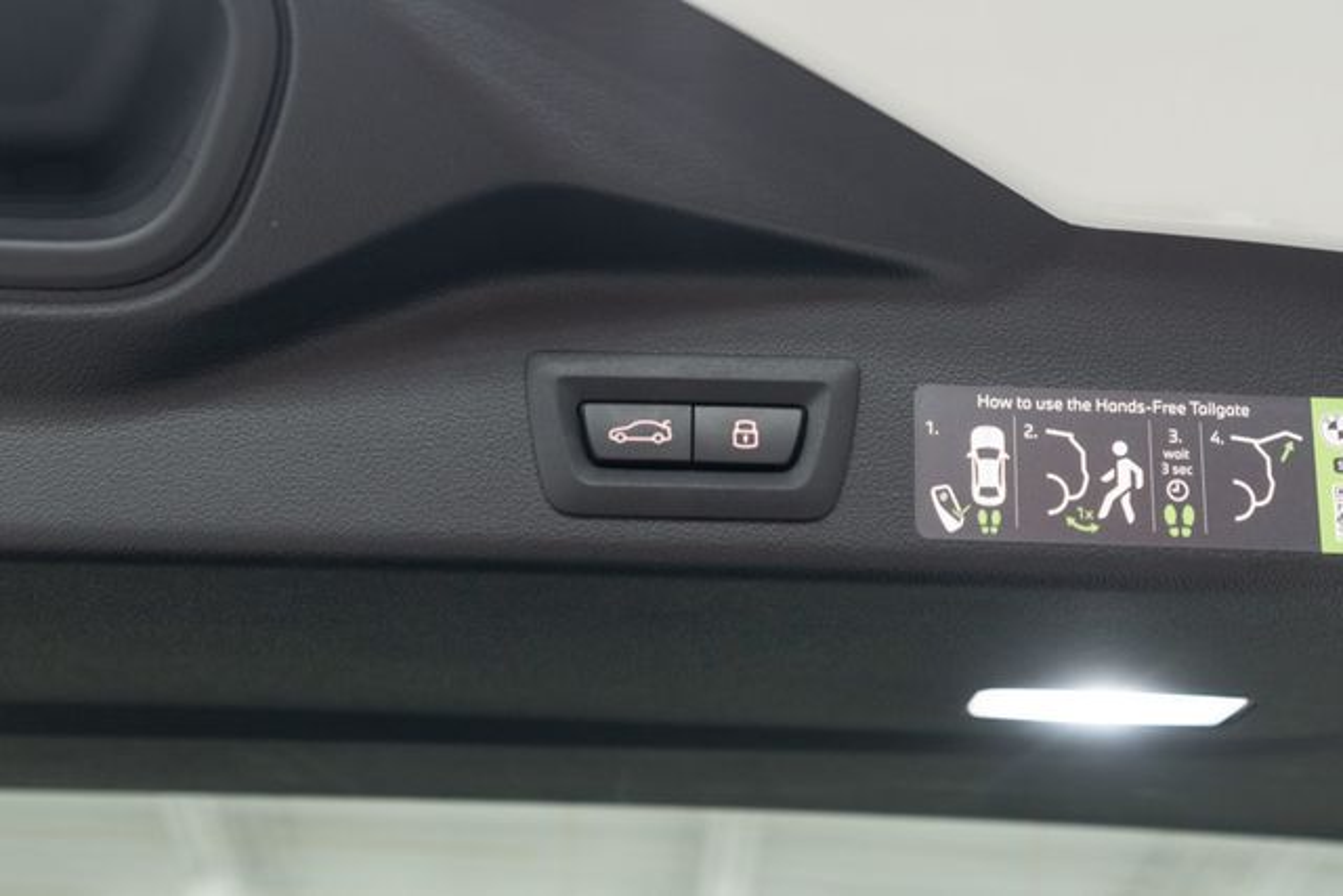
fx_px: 1567
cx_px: 672
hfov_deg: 46.4
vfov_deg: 31.9
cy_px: 448
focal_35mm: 42
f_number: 3.2
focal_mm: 28
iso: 640
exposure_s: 1/40
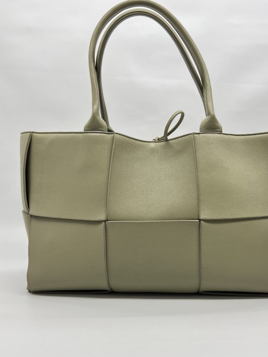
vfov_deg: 55.0
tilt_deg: -7.6
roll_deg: -0.6
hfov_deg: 42.7
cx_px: 160
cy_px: 214
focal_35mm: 33
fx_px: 341
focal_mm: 5.7
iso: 40
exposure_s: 1/153
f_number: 1.5
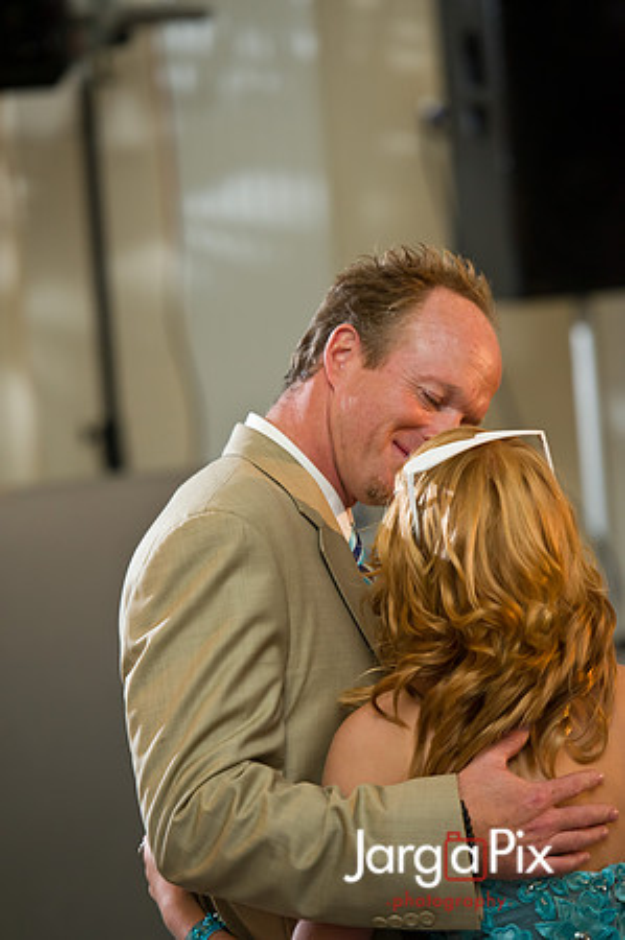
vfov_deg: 12.9
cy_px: 470
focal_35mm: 160
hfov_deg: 8.6
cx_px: 312
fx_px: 4176
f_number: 3.2
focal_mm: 160
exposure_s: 1/125
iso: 1600
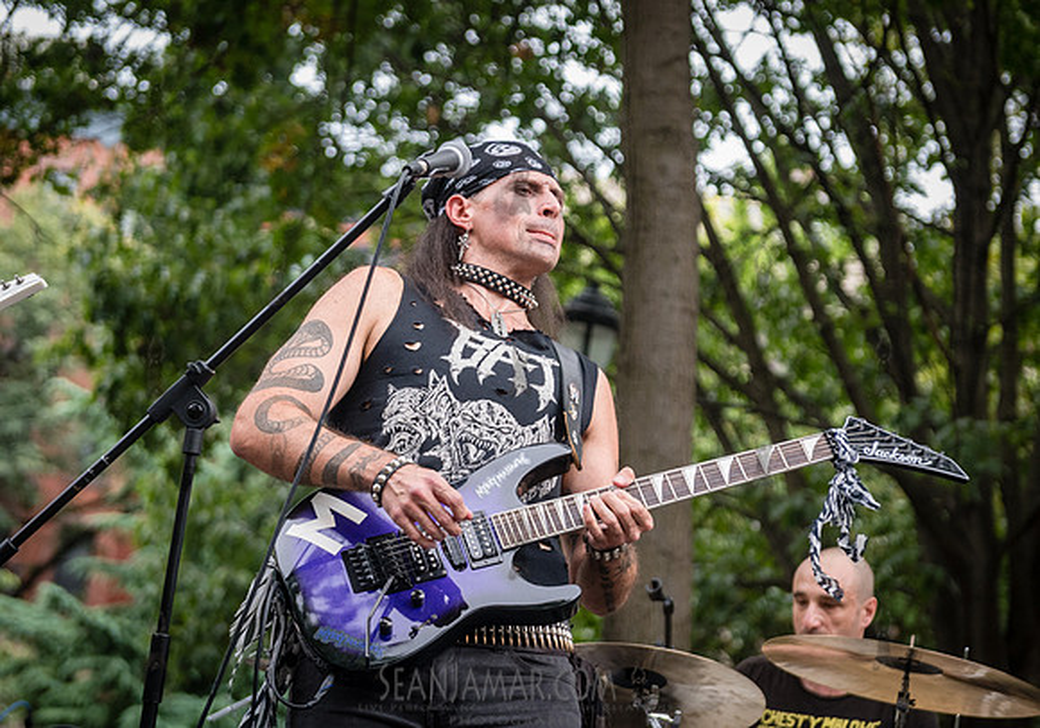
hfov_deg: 20.8
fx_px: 2835
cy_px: 243
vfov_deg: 14.6
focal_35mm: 97
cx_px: 559
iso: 2000
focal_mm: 70
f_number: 4
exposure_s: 1/640
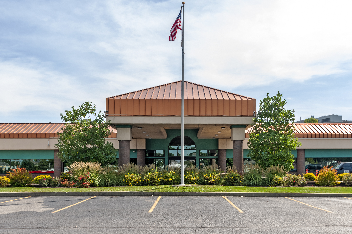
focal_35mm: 36
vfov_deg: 36.8
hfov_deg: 53.2
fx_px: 352
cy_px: 117
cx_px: 176
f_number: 8
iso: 100
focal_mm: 24
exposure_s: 1/160
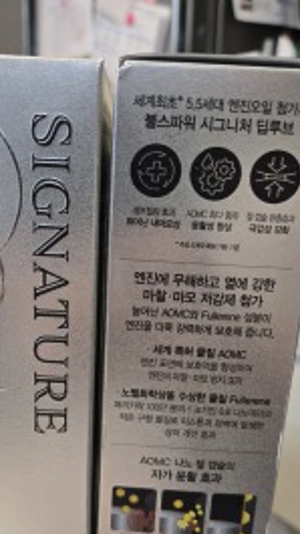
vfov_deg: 57.5
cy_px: 326
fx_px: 481
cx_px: 131
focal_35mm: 34
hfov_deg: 34.6
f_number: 1.8
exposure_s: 1/120
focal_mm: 5.4
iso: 250
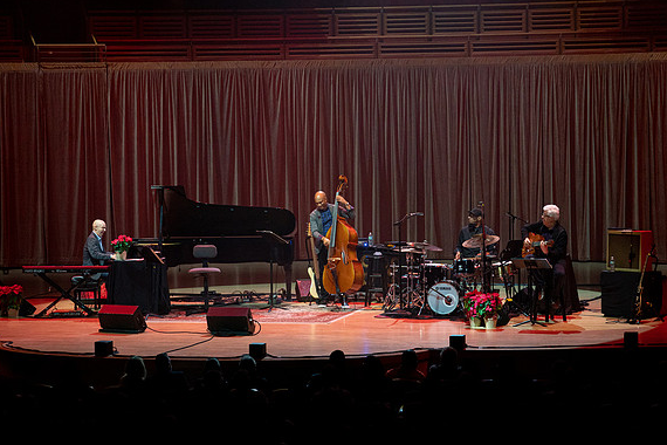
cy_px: 222
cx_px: 334
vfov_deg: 12.1
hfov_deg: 18.1
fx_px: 2093
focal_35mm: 113
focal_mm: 111
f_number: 5.6
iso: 2500
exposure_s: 1/250
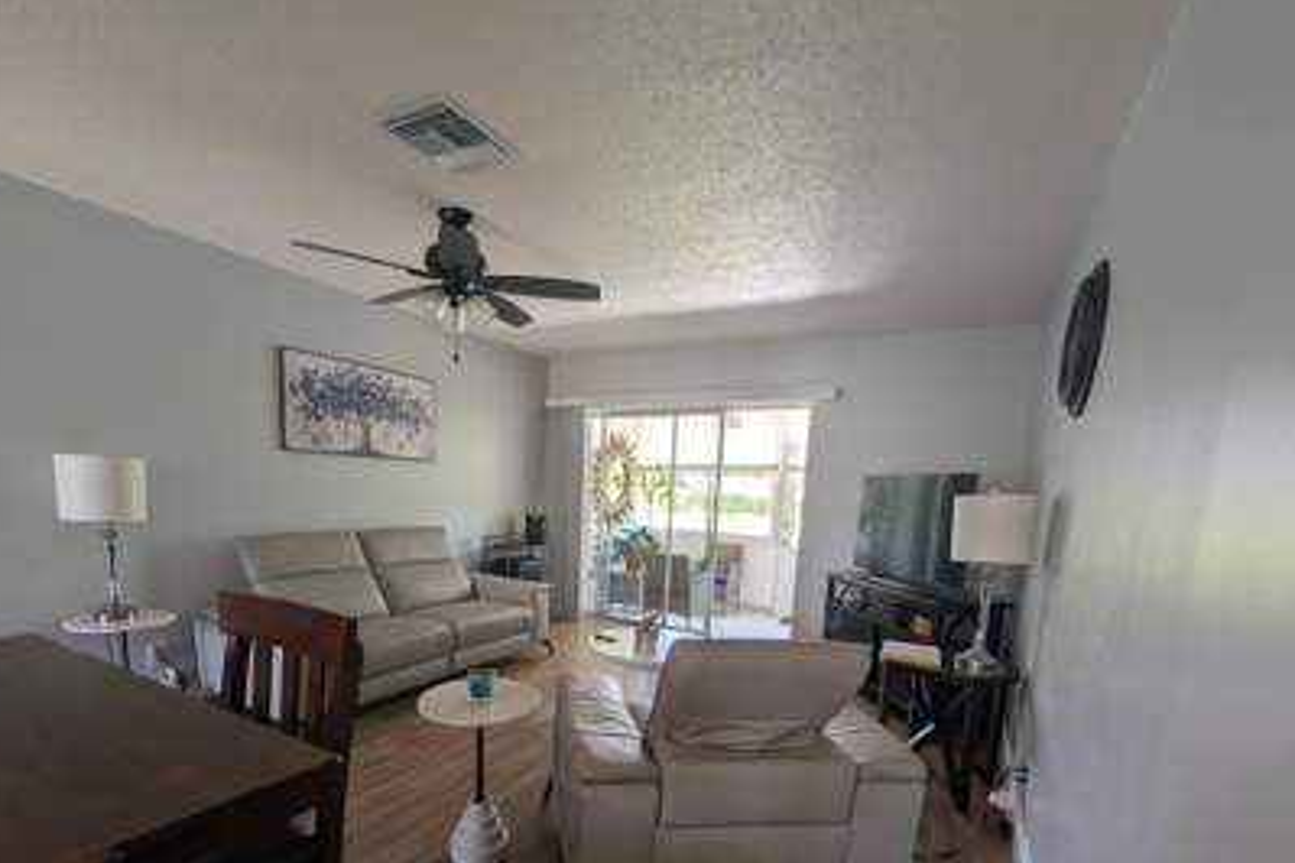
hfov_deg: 100.3
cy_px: 571
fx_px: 540
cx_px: 623
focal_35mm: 15
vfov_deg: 75.1
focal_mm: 2.02
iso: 50
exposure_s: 1/47.2
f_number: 1.7
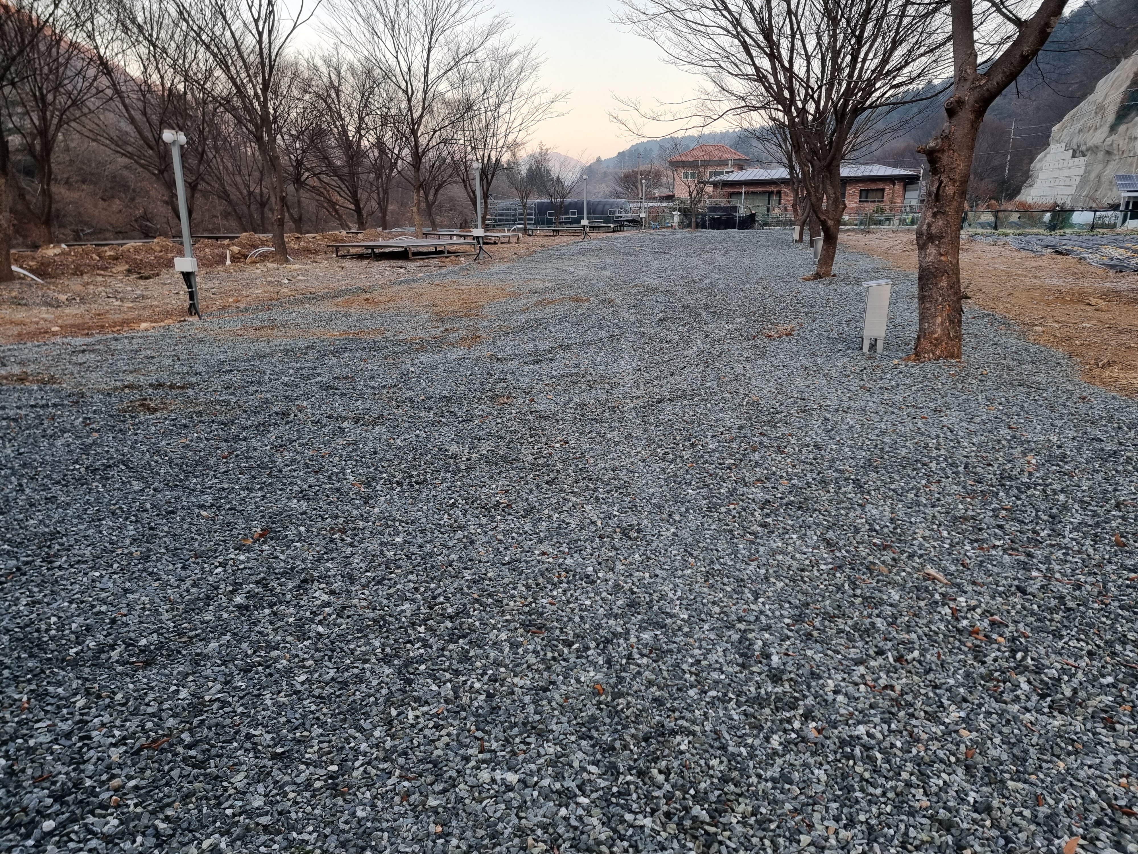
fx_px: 789
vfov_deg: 56.8
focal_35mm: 24
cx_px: 569
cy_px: 427
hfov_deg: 71.6
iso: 50
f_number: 1.8
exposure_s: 1/120
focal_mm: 6.7
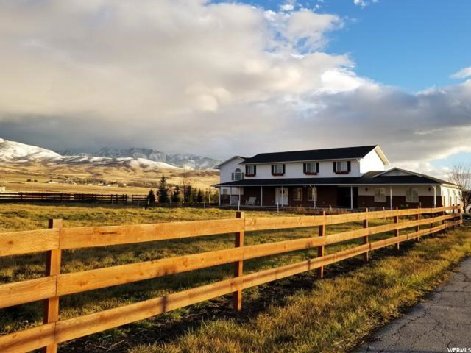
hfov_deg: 67.3
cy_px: 176
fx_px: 354
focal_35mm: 26
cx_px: 236
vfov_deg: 53.1
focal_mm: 4.25
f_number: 1.7
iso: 50
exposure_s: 1/824
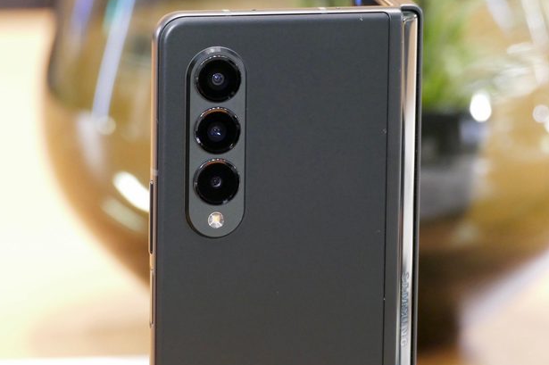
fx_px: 4190
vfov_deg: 5.0
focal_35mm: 275
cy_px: 164
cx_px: 286
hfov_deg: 7.5
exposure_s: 1/40
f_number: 4
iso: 1600
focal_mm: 85.83
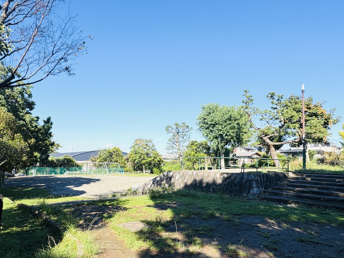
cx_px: 133
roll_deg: -0.7
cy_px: 153
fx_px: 219
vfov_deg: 60.6
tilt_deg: +2.7
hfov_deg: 75.3
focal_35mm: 22
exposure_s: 1/1506
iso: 40
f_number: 2.2
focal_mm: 2.22
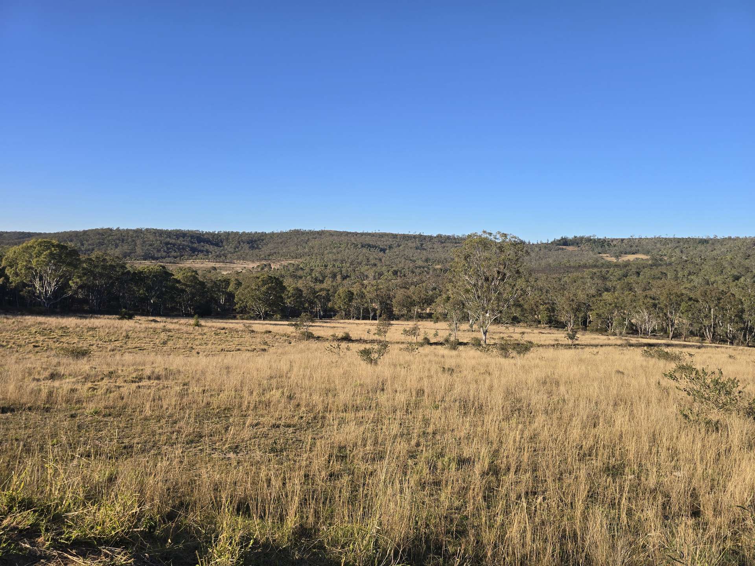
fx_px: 502
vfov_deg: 58.9
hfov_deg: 73.9
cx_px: 378
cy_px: 283
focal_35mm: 23
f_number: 1.7
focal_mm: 6.3
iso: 12
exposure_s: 1/619
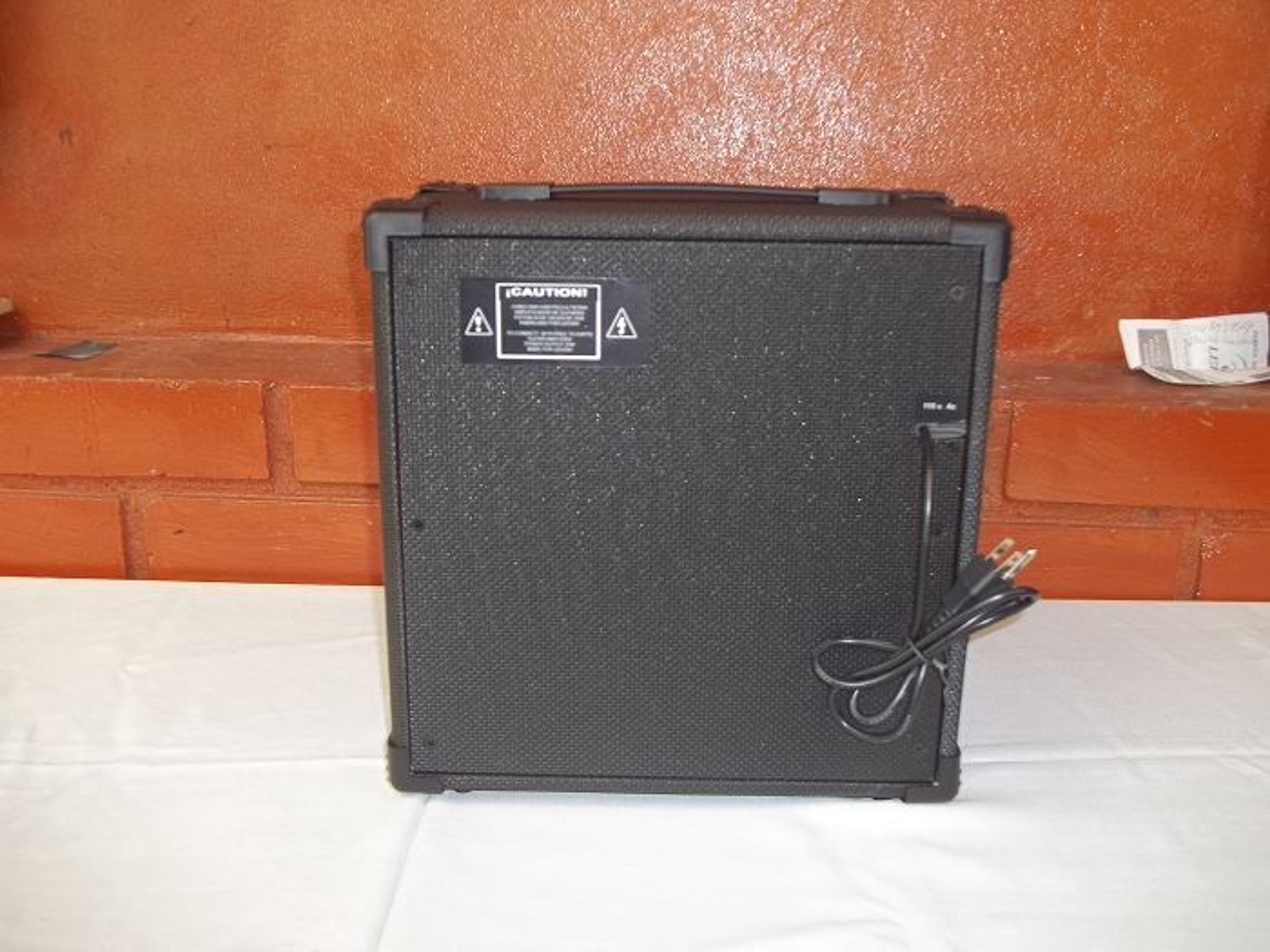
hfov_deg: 56.8
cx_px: 635
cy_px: 476
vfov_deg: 44.2
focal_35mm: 32
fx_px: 1174
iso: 64
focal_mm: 5.7
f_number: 2.9
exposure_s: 1/30
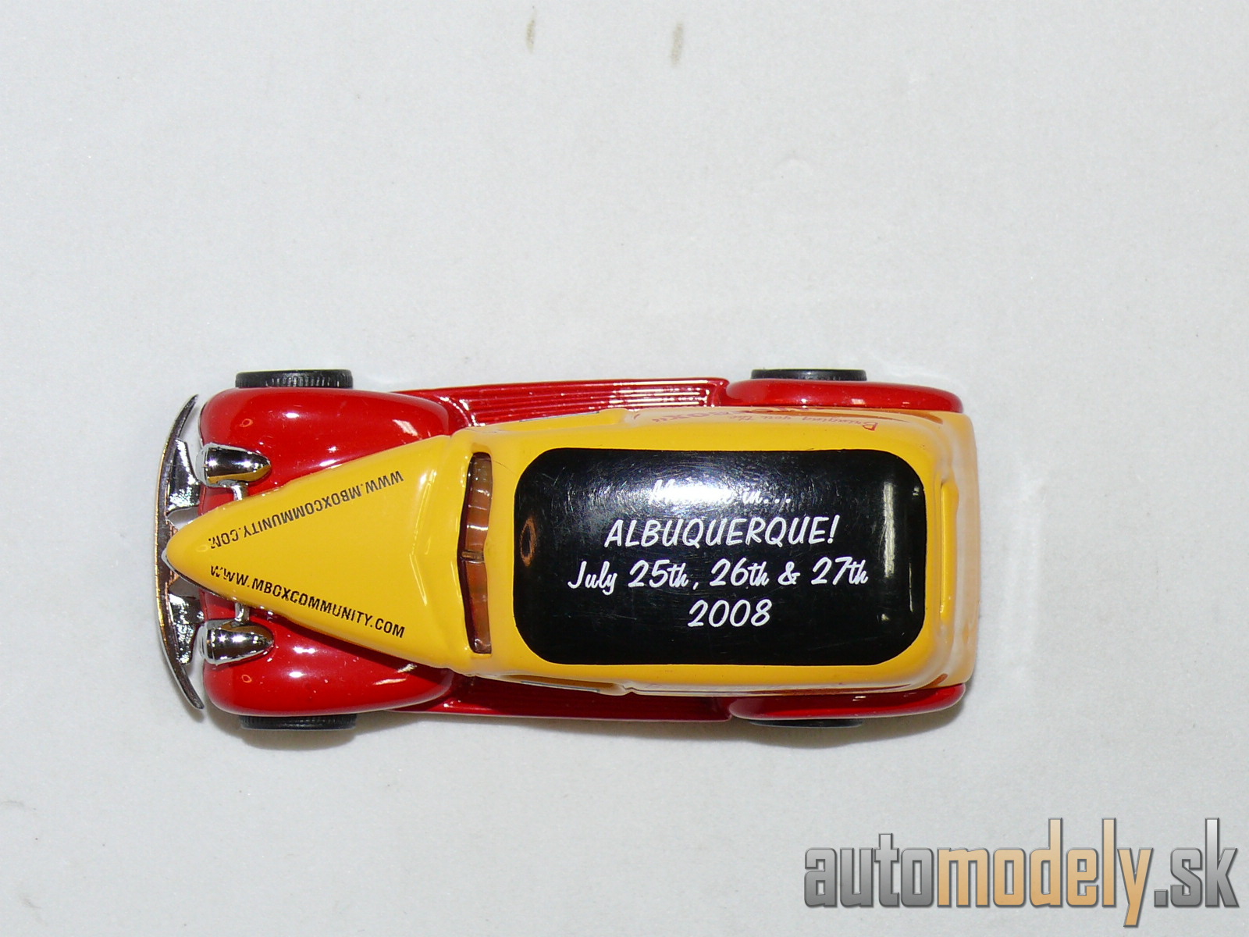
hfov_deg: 20.2
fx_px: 3500
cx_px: 624
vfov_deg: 15.2
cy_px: 468
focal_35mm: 97
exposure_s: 1/30
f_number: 4
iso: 100
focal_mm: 13
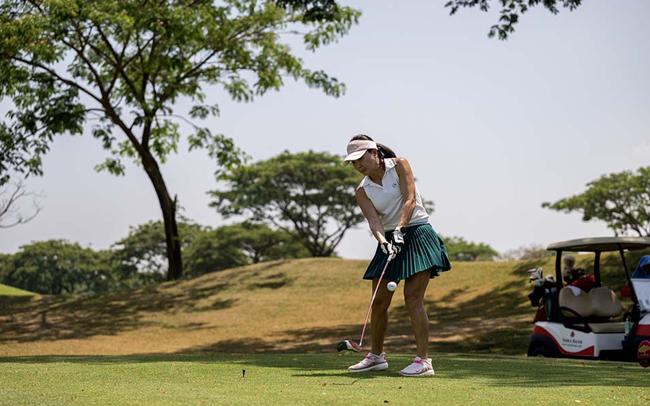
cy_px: 216
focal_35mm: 74
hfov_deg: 27.8
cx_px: 327
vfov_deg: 17.6
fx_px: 1311
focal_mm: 72
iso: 250
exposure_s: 1/3200
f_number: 3.2
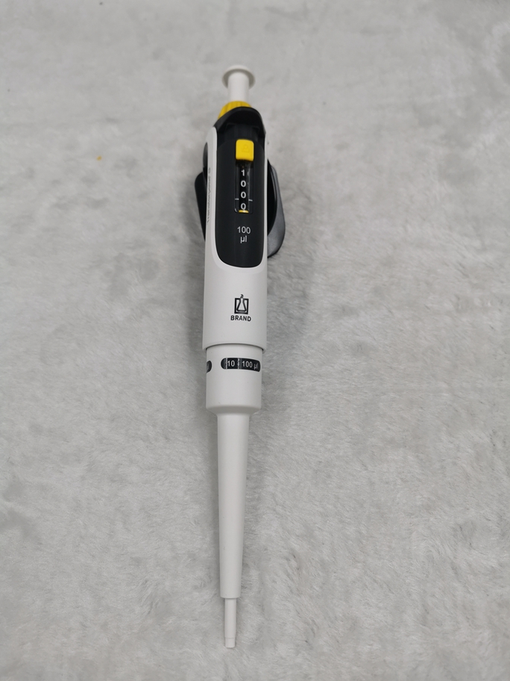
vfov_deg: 65.3
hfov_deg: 51.4
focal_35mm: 27
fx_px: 530
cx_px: 255
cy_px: 340
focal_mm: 5.56
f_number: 1.6
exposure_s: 1/994
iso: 50
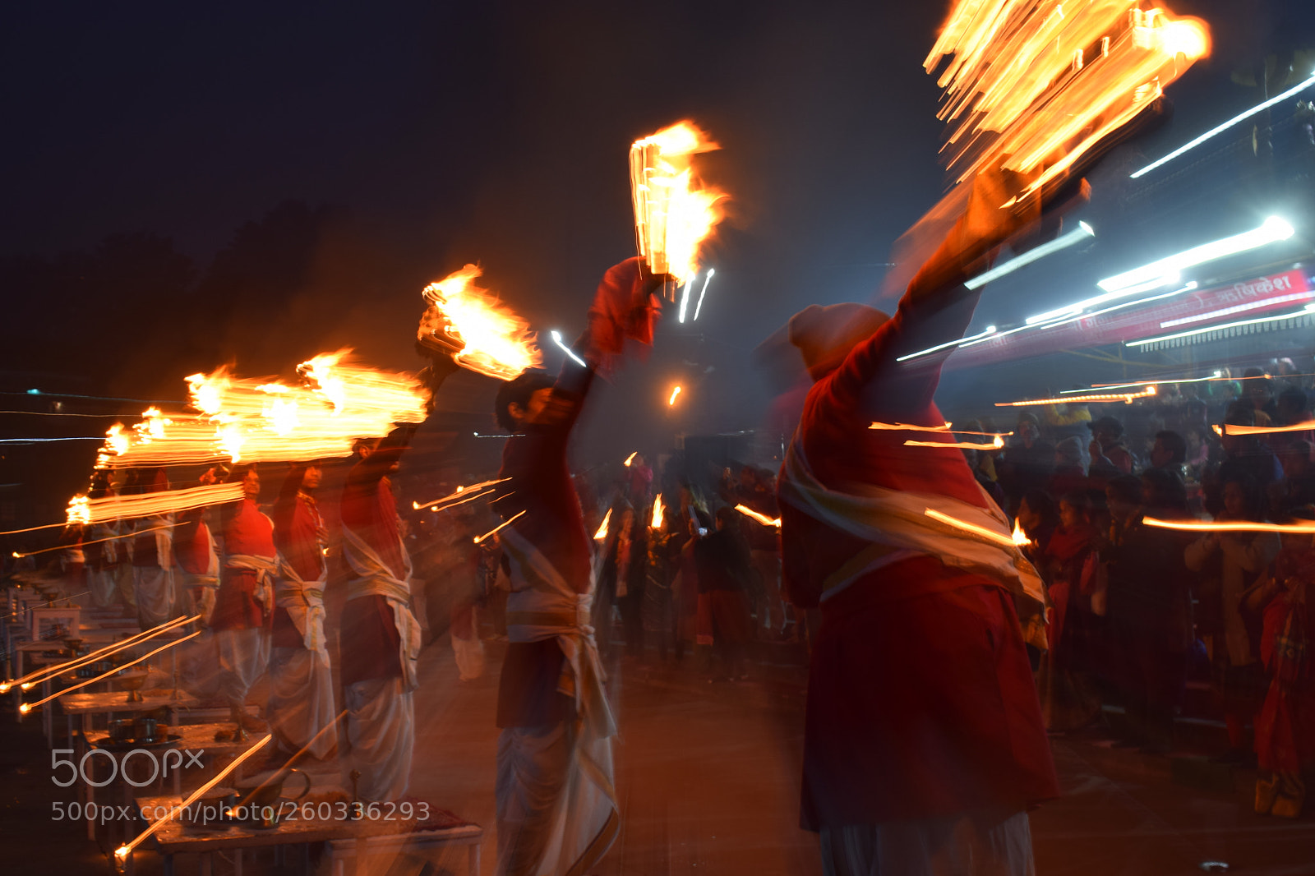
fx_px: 1424
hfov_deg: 49.6
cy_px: 438
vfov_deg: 34.2
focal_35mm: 39
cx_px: 658
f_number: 8
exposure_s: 1/1.6
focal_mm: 26
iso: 100
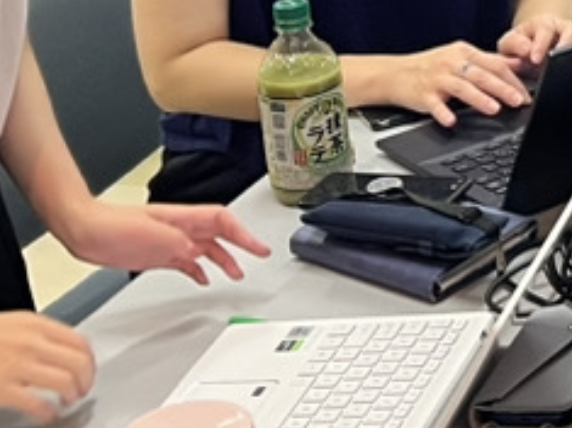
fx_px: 2197
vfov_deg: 10.6
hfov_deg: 14.1
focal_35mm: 133
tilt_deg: -13.6
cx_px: 798
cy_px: -289
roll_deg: +2.7
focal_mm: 5.1
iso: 80
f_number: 1.6
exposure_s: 1/50
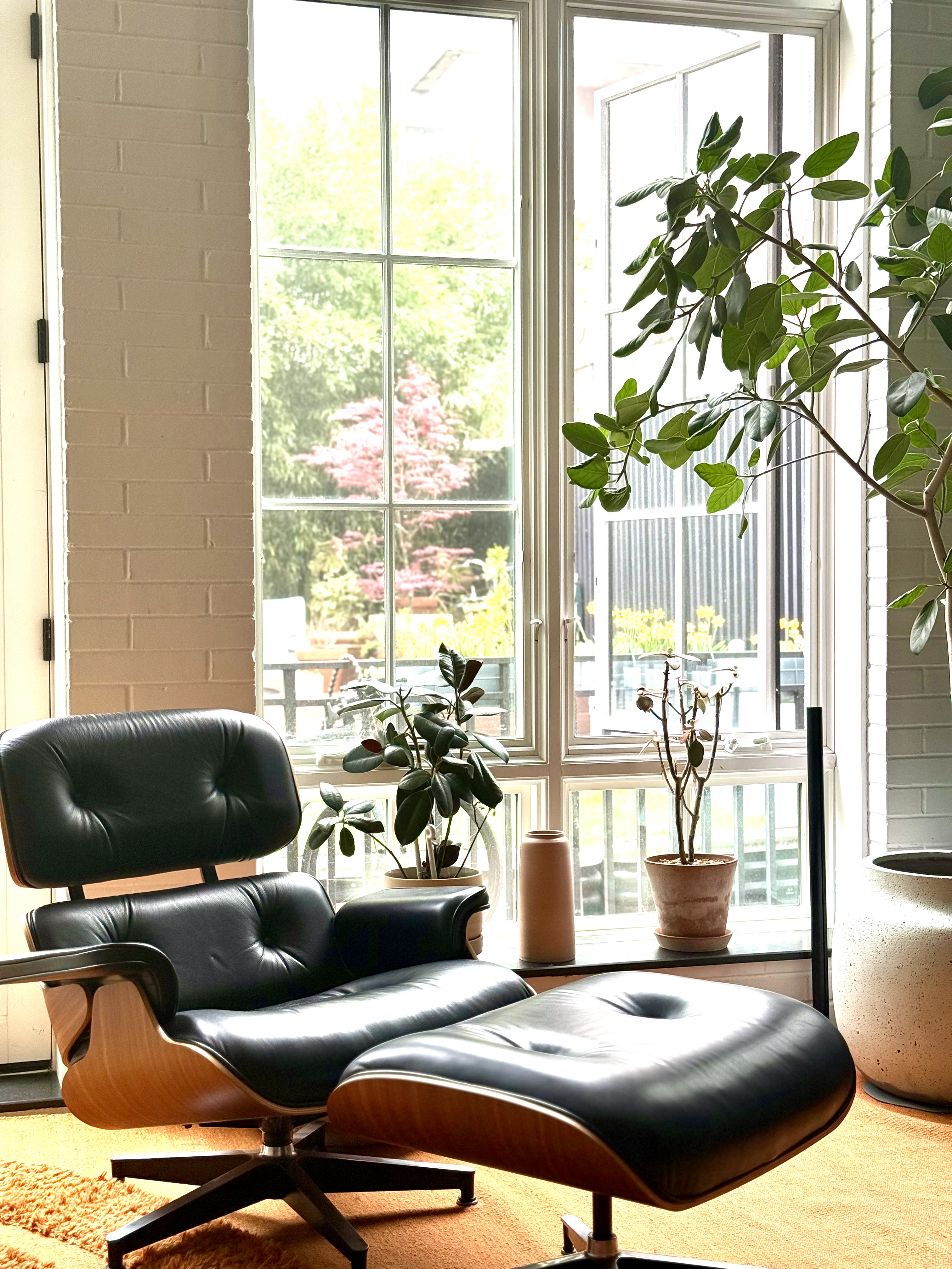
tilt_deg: -1.7
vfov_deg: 39.7
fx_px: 1760
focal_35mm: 48
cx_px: 476
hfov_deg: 30.3
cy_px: 634
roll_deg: +0.6
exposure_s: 1/160
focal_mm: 6.76
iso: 100
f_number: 1.78
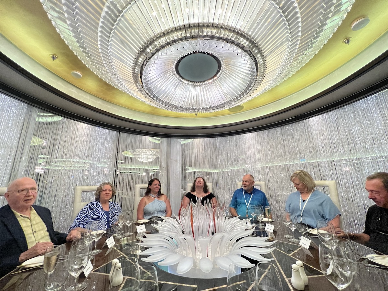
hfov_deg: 106.2
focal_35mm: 13
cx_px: 194
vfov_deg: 89.9
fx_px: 146
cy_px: 146
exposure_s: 1/60
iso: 200
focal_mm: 1.57
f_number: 1.8
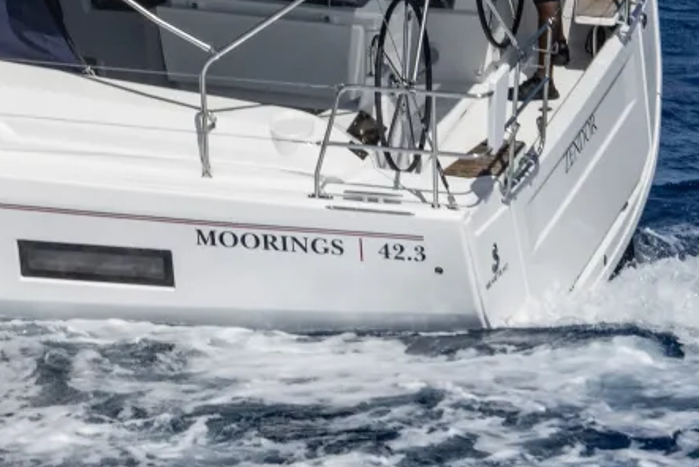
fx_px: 5224
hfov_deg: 7.5
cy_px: -184
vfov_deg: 5.1
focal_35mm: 269
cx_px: -318
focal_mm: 85
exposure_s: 1/4000
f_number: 7.1
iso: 800
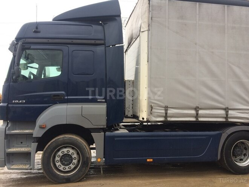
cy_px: 94
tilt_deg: +2.3
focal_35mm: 29
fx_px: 209
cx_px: 124
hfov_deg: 61.7
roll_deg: +0.7
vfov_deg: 48.2
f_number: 2.2
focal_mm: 4.15
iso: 32
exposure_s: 1/291
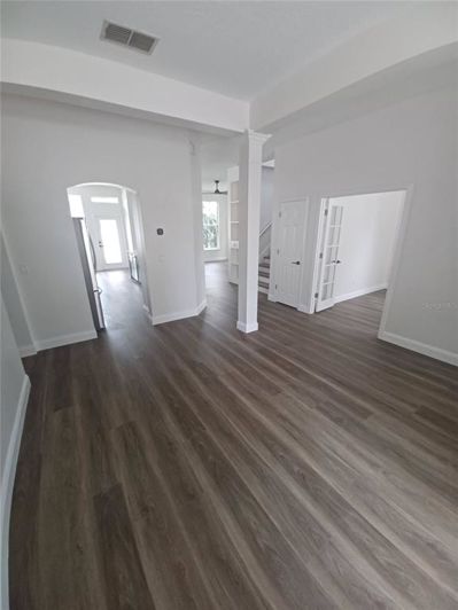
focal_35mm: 13
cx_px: 229
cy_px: 305
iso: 160
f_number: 2.2
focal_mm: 1.42
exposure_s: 1/60
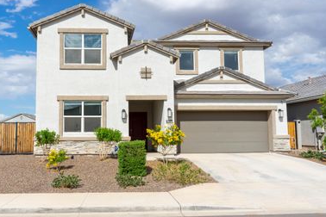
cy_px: 99
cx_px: 124
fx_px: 335
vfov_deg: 35.9
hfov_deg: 51.4
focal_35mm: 37
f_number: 11
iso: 100
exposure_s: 1/320
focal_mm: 28
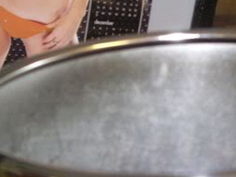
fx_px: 648
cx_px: 194
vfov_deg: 15.5
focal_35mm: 95
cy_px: 67
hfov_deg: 20.4
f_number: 2.8
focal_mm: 7.9
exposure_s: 1/60
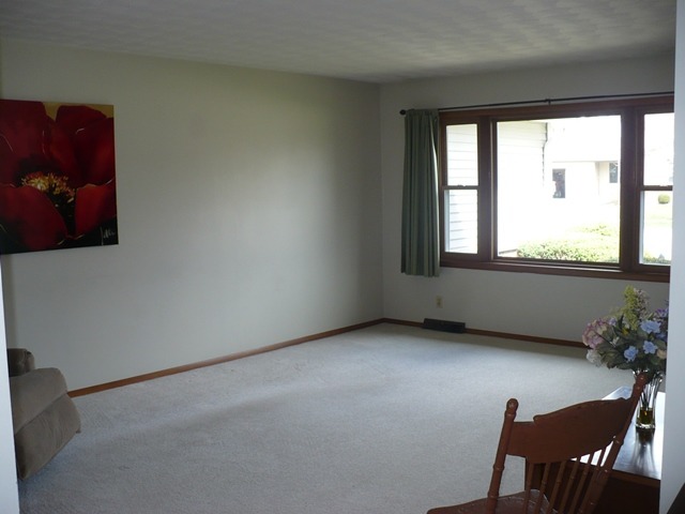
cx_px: 342
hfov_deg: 50.1
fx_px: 732
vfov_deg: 38.7
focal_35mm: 37
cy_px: 257
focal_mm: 6.1
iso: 100
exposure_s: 1/60
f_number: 2.8
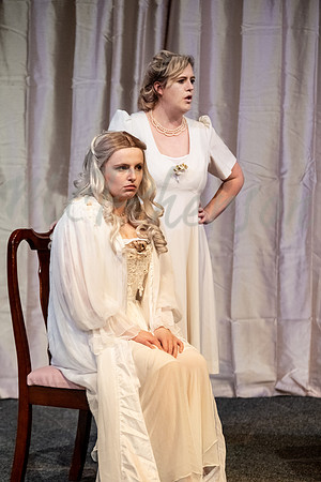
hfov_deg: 10.9
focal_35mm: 126
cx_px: 160
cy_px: 241
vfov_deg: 16.3
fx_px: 1685
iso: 1600
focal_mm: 83.8
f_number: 3.2
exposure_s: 1/250
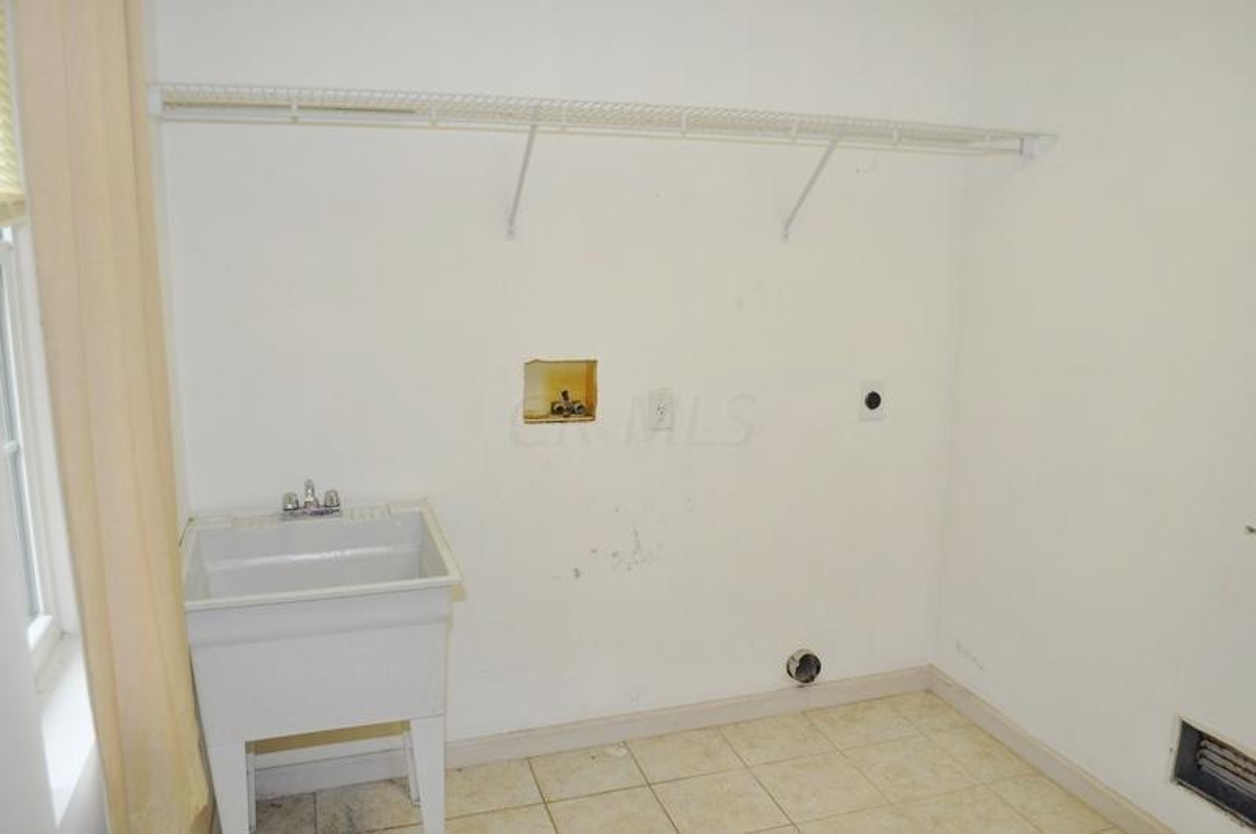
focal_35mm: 27
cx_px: 628
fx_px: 941
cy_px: 417
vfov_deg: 47.8
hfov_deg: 67.5
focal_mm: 18
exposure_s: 1/80
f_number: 4.5
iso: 400
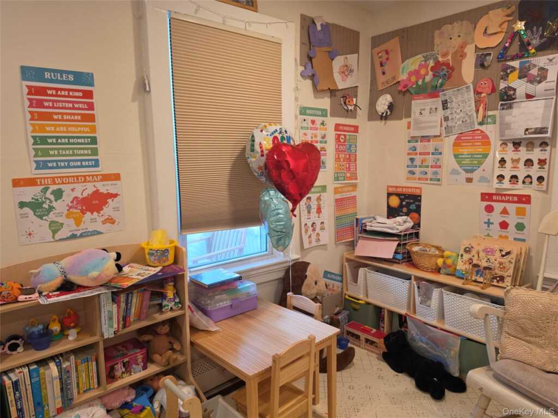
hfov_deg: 73.9
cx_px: 279
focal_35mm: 23
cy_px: 209
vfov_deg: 58.9
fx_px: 371
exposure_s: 1/120
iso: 200
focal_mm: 6.5
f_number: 1.4
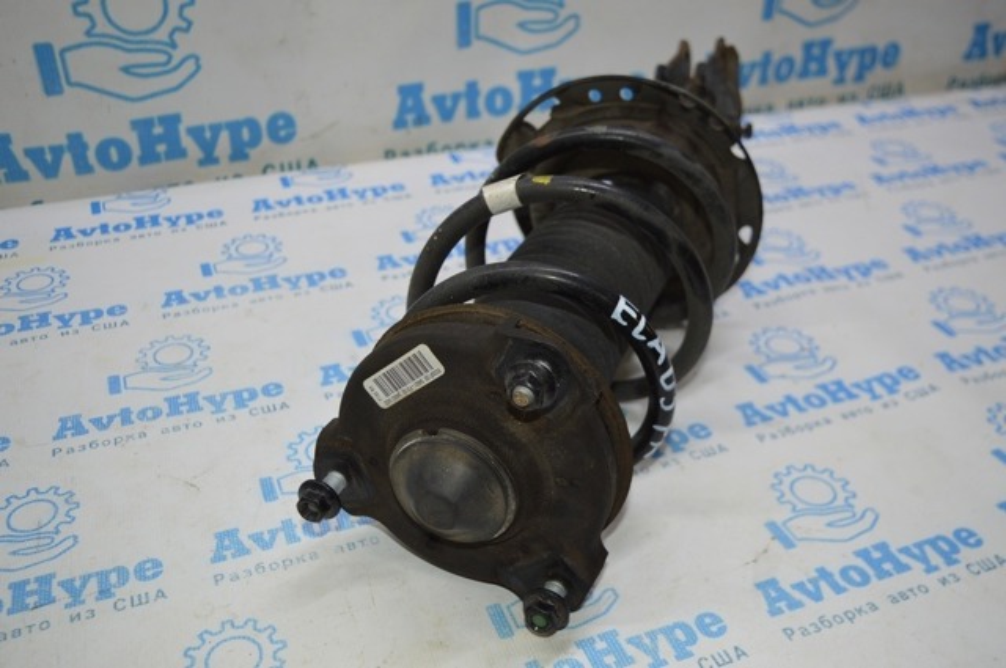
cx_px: 503
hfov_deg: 53.2
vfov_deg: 36.8
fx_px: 1005
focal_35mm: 36
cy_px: 334
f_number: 4
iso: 400
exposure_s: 1/125
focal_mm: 24
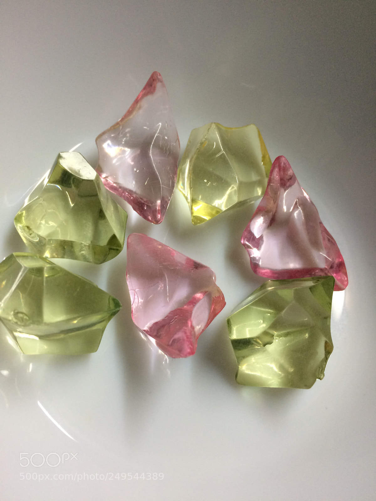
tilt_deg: -59.6
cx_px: 188
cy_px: 250
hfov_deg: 48.2
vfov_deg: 61.7
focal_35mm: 29
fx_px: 420
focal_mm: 4.15
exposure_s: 1/30
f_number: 2.2
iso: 100
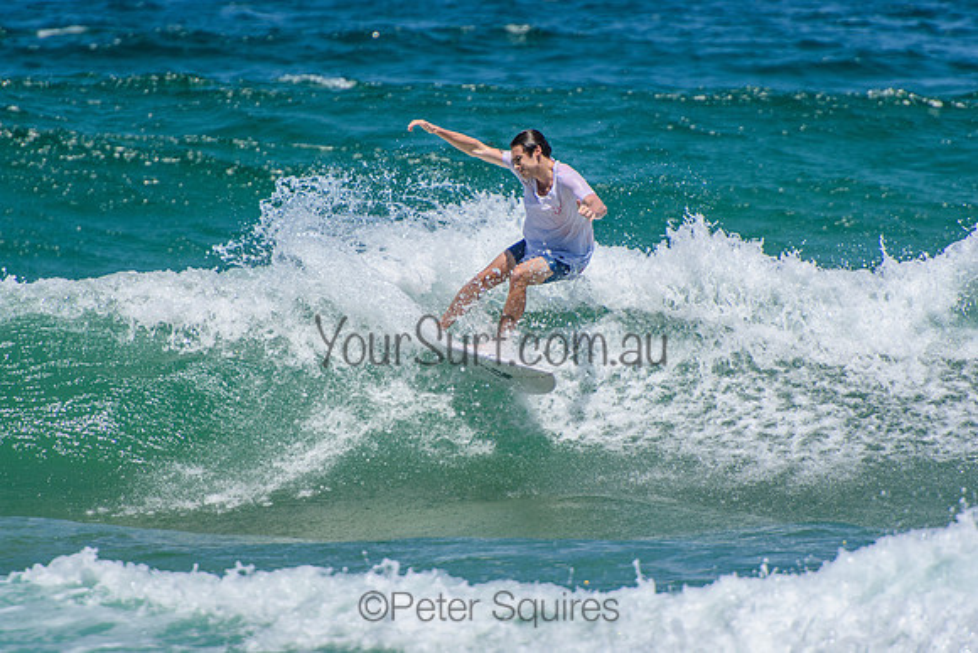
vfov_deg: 2.3
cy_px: 326
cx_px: 489
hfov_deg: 3.4
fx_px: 16303
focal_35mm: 600
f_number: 5.6
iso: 250
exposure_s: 1/2000
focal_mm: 400
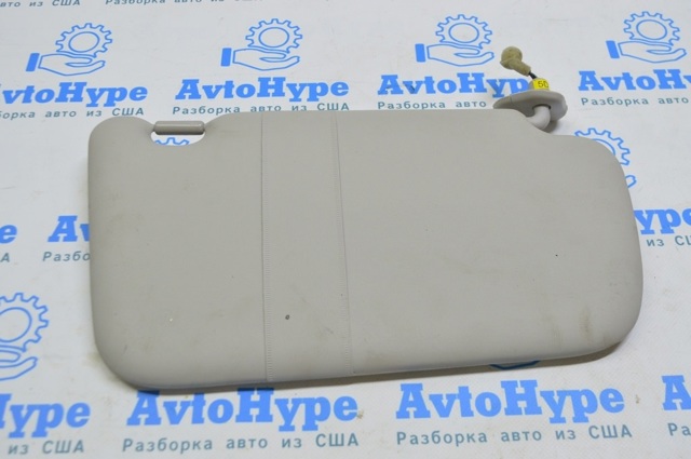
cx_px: 346
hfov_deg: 48.0
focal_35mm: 40
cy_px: 230
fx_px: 776
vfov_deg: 32.9
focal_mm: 27
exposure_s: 1/25
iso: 400
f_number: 5.6
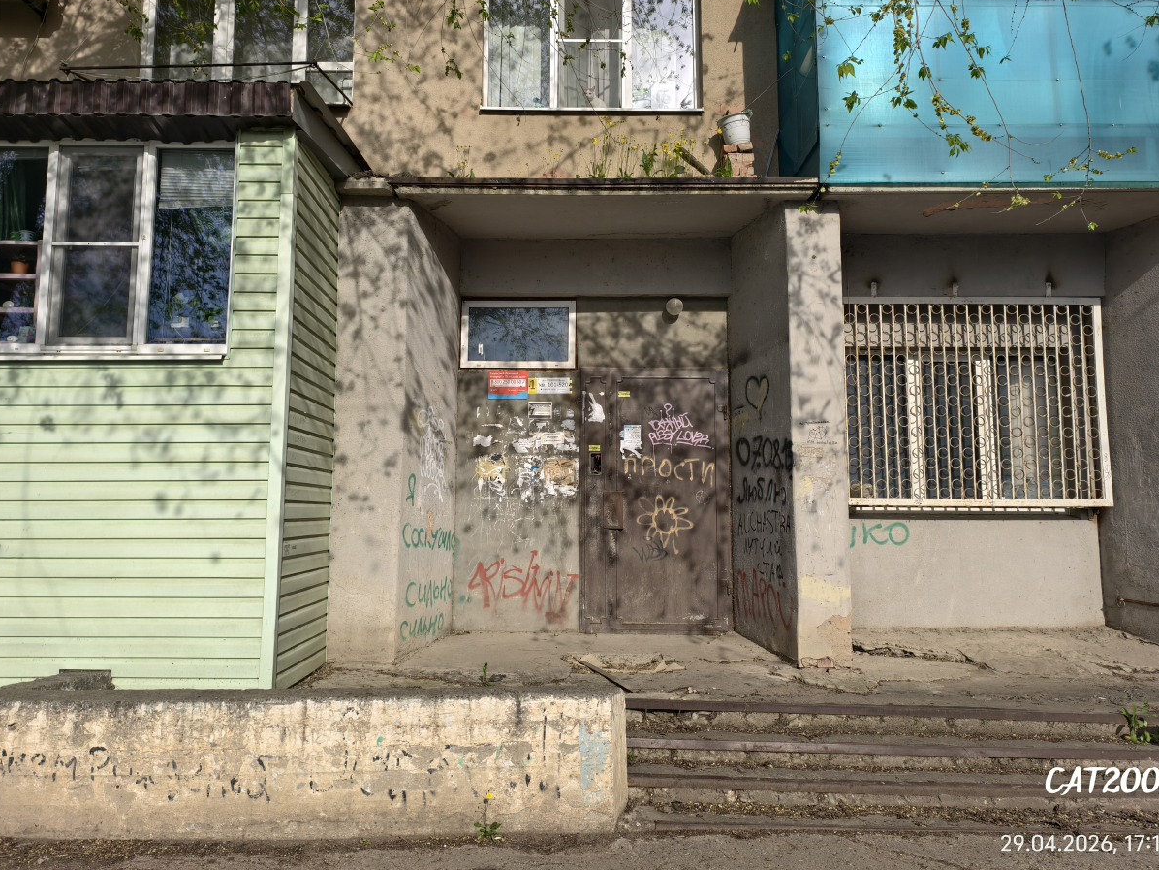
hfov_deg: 69.4
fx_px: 837
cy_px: 412
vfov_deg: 54.9
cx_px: 570
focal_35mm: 25
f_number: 1.57
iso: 72
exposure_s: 1/2770
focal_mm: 6.54
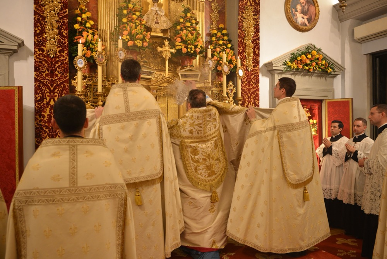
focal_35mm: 30
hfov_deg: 61.9
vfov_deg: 43.7
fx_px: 323
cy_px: 130
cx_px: 194
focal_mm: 30
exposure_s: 1/80
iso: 1600
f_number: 4.5
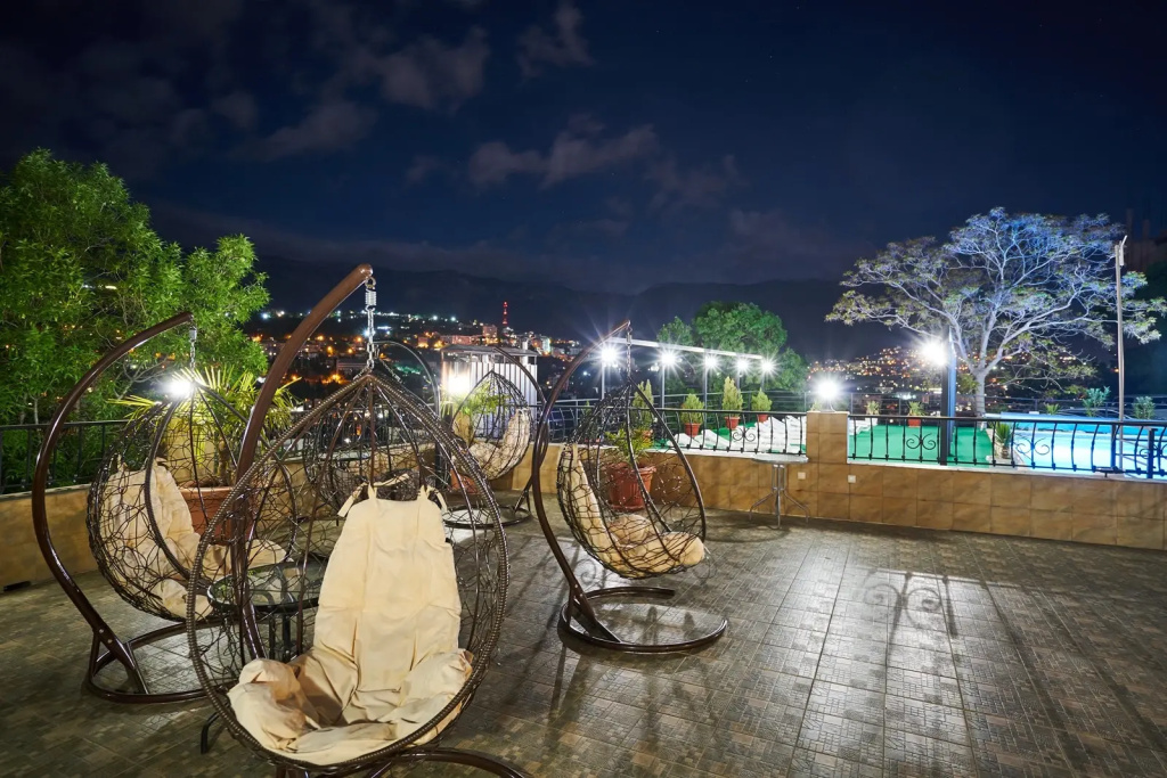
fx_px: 616
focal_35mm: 19
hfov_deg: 86.9
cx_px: 584
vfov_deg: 64.6
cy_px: 389
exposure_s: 6
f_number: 4
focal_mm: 19
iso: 250
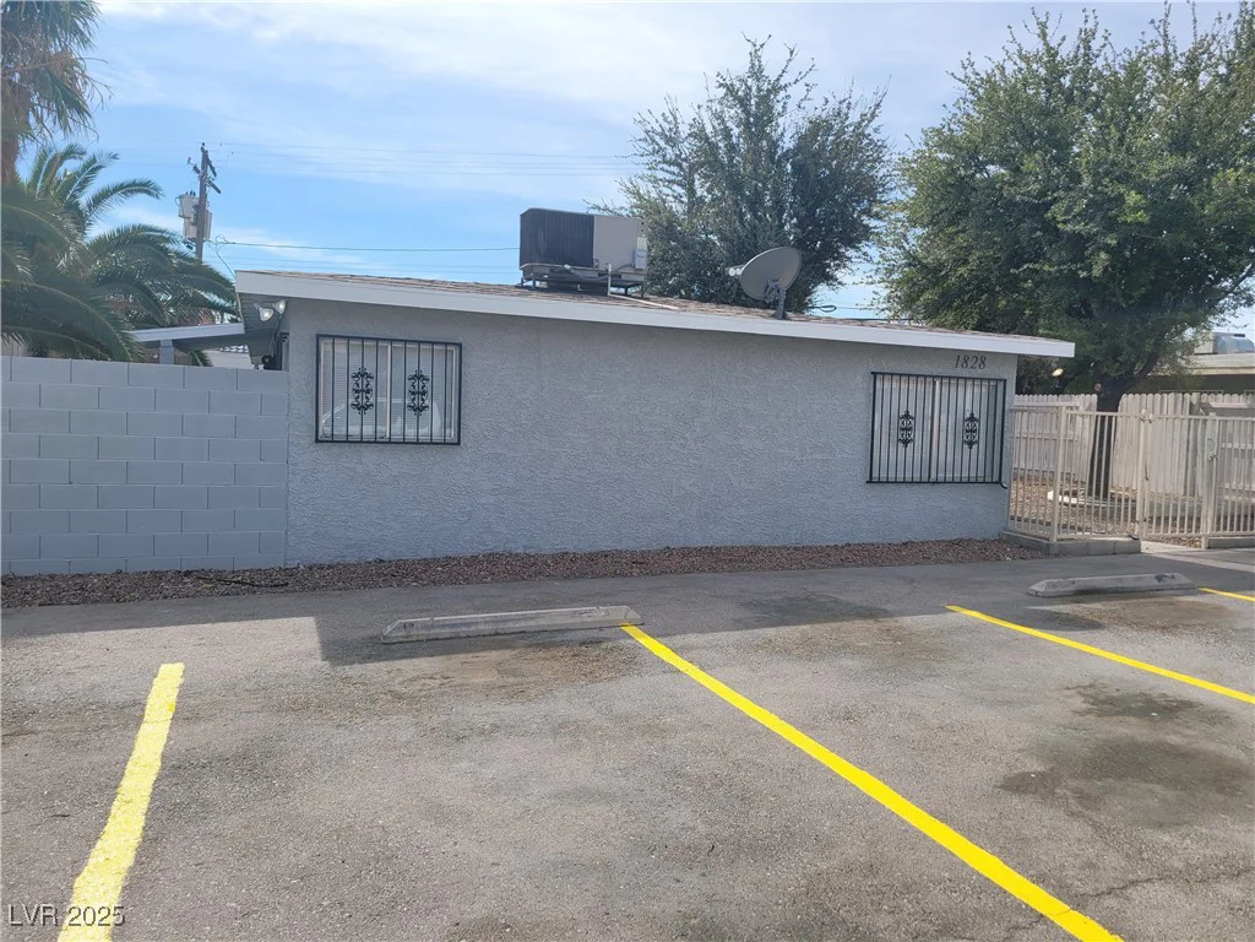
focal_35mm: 26
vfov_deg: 53.1
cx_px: 628
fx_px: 943
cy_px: 471
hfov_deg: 67.3
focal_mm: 5.4
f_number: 1.8
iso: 40
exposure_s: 1/2443
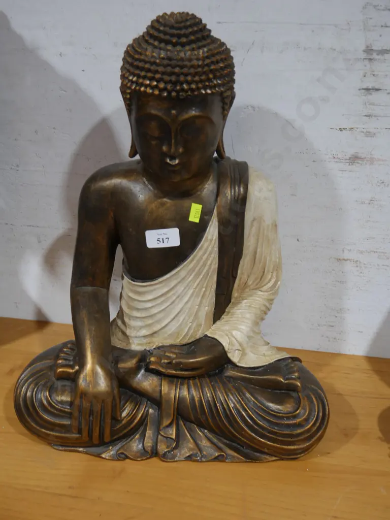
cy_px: 260
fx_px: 661
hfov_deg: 32.9
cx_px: 195
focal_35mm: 44
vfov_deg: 42.9
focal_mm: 22
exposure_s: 1/60
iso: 500
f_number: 4.7
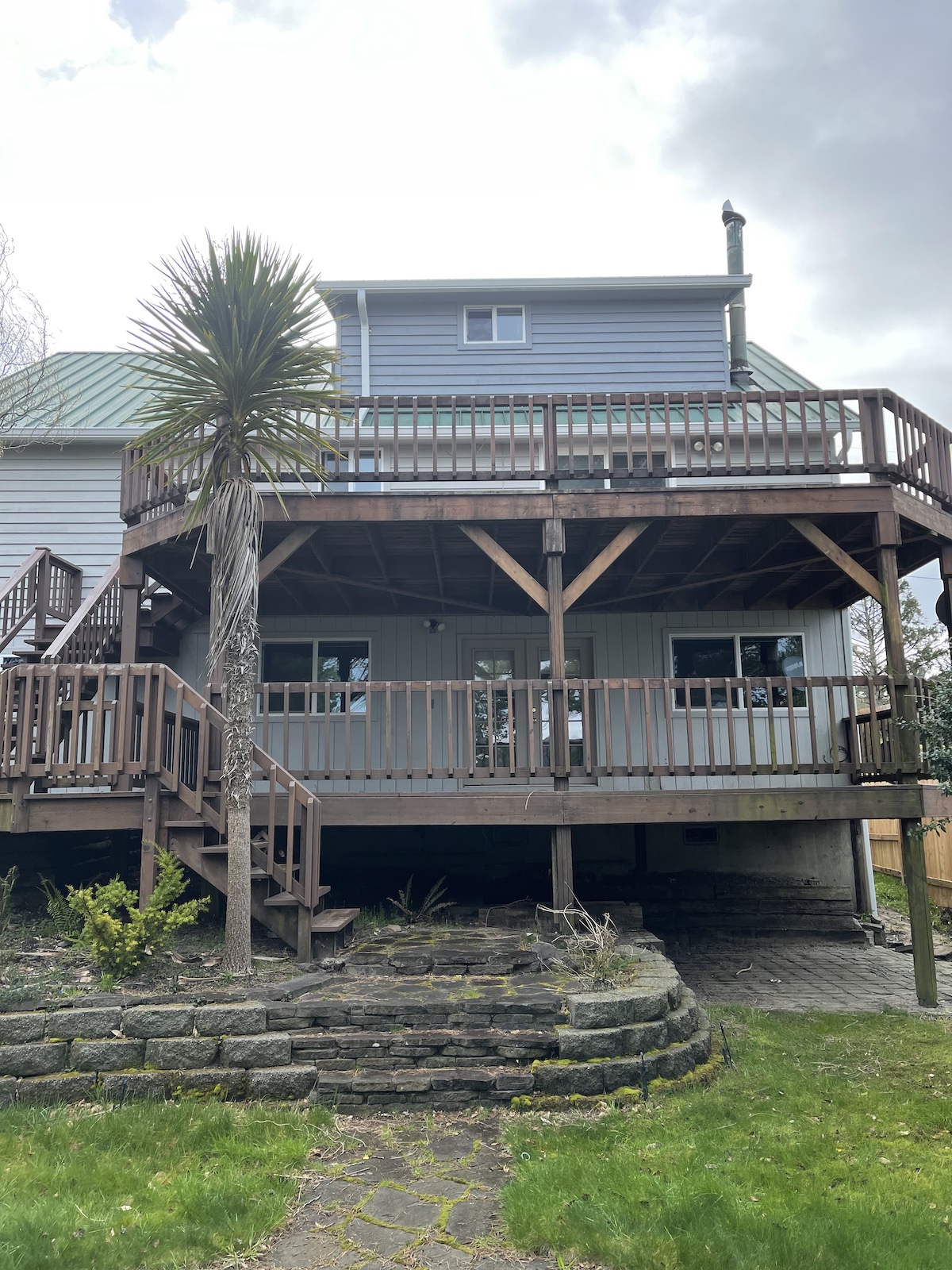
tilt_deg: +10.5
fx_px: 953
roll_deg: +0.8
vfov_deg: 67.3
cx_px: 476
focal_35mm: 26
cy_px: 635
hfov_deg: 53.1
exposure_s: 1/848
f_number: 1.6
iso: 32
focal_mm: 5.1
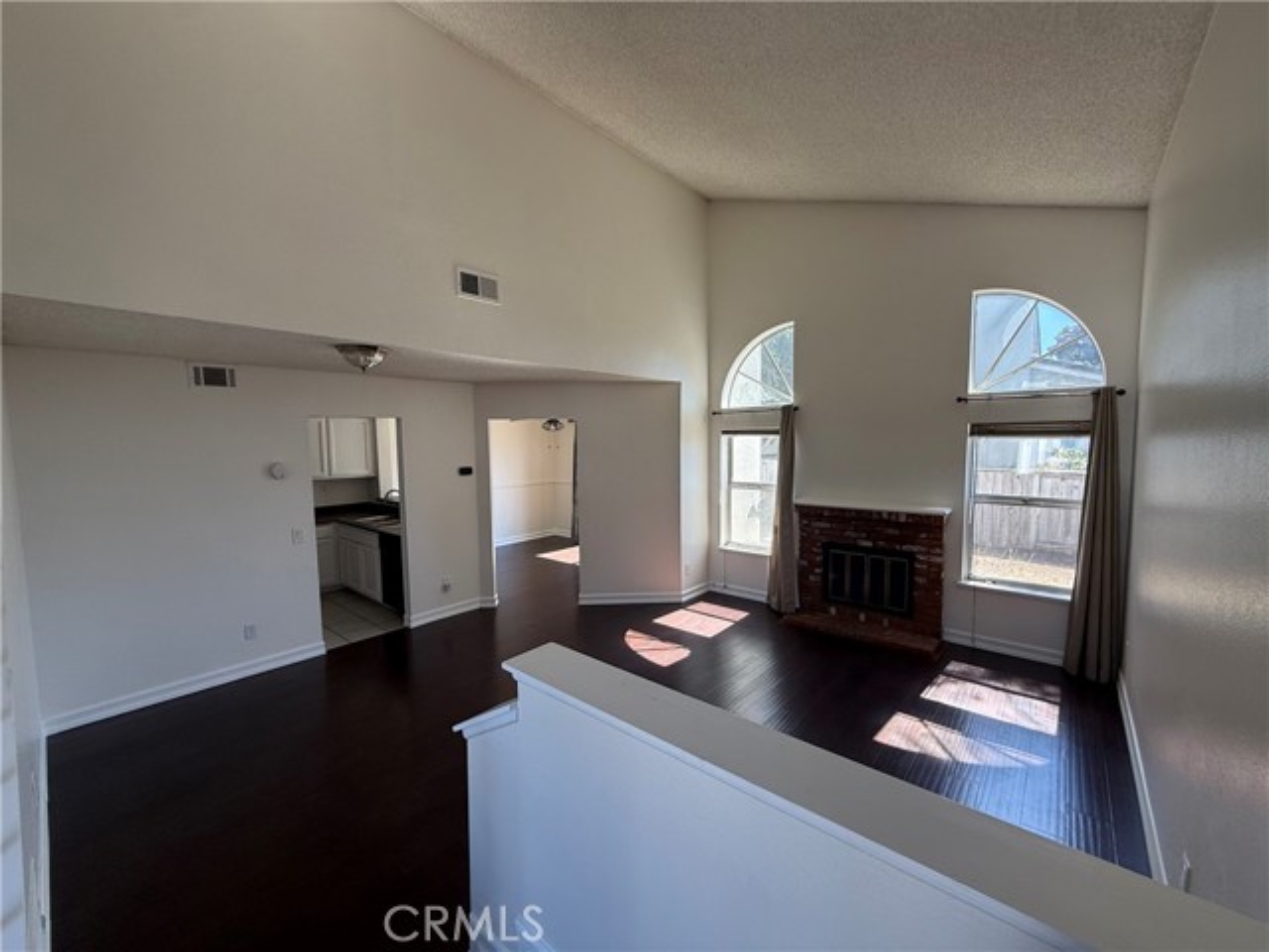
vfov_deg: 85.7
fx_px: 513
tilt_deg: -4.0
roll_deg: +0.9
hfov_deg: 102.1
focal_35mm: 14
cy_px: 476
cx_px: 634
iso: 64
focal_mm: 2.22
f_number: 2.2
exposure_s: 1/116
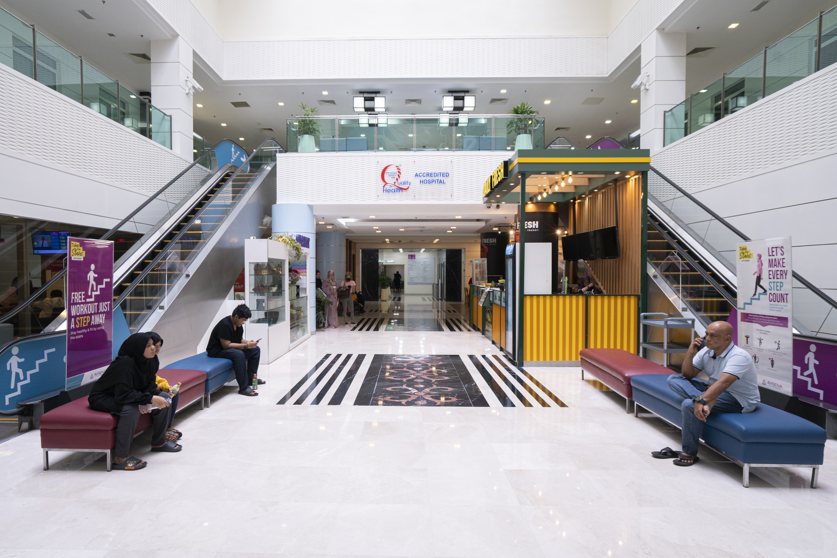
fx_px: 442
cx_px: 418
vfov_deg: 64.6
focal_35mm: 19
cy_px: 279
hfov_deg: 86.9
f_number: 5.6
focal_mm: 19
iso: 1000
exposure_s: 1/100
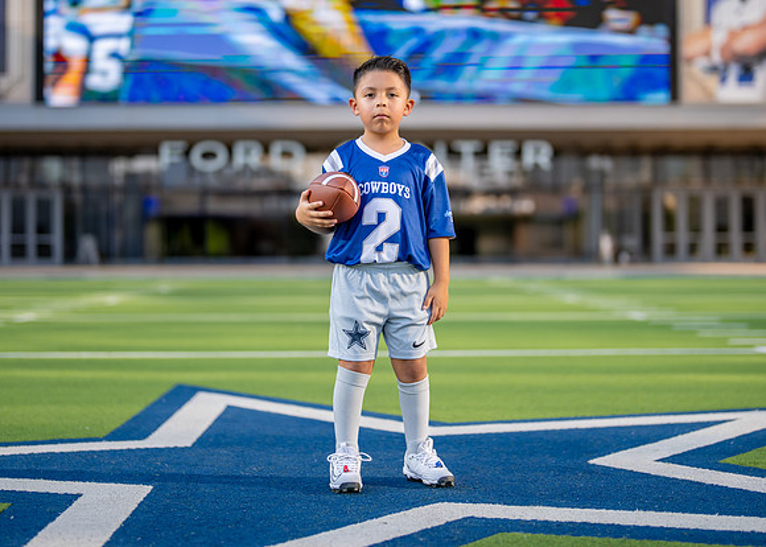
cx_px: 397
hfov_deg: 29.2
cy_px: 231
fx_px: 1470
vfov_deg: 21.1
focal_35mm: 68
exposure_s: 1/4000
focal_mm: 50
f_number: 1.2
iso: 125
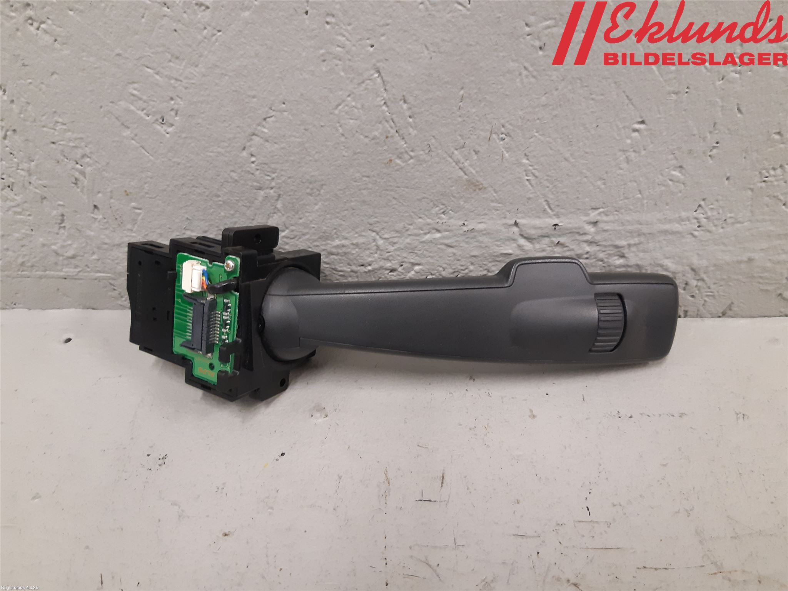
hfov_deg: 67.3
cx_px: 394
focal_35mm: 26
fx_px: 592
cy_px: 296
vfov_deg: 53.1
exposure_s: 1/50
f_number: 1.7
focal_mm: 3.93
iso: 200
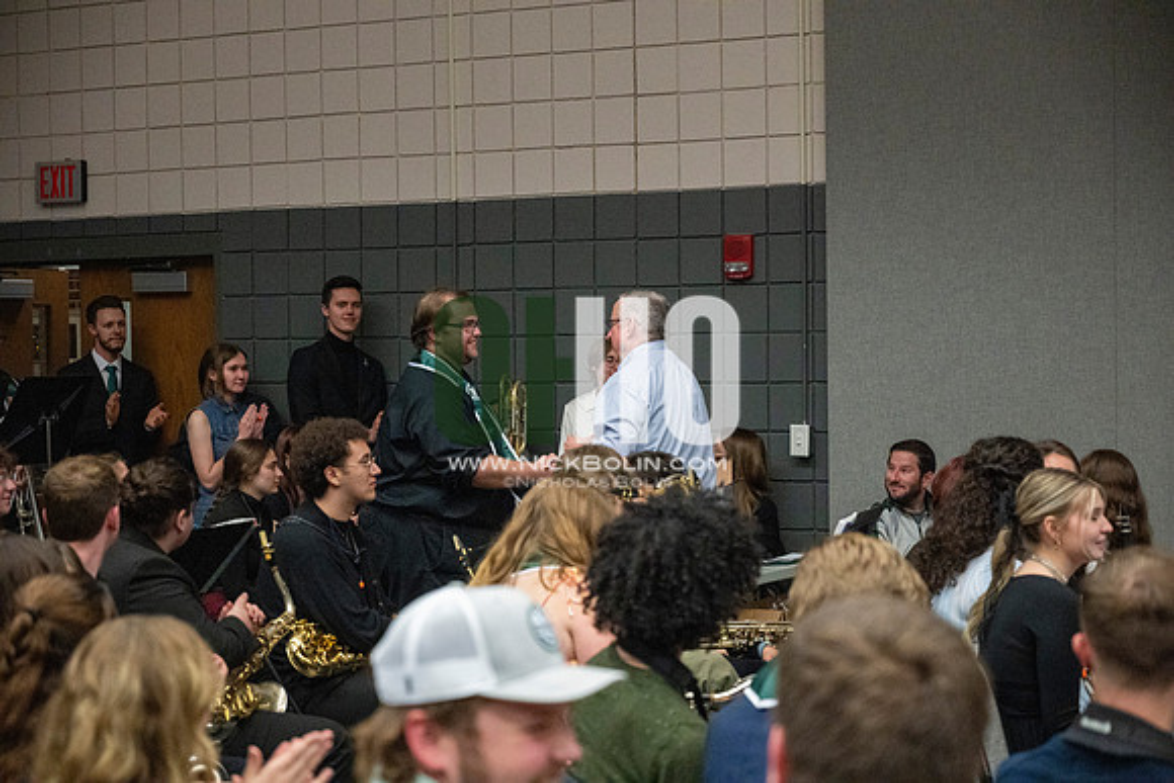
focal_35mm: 70
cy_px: 392
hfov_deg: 28.8
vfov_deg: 19.5
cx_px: 587
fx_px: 2283
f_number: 4
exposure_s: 1/500
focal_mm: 70
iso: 10000
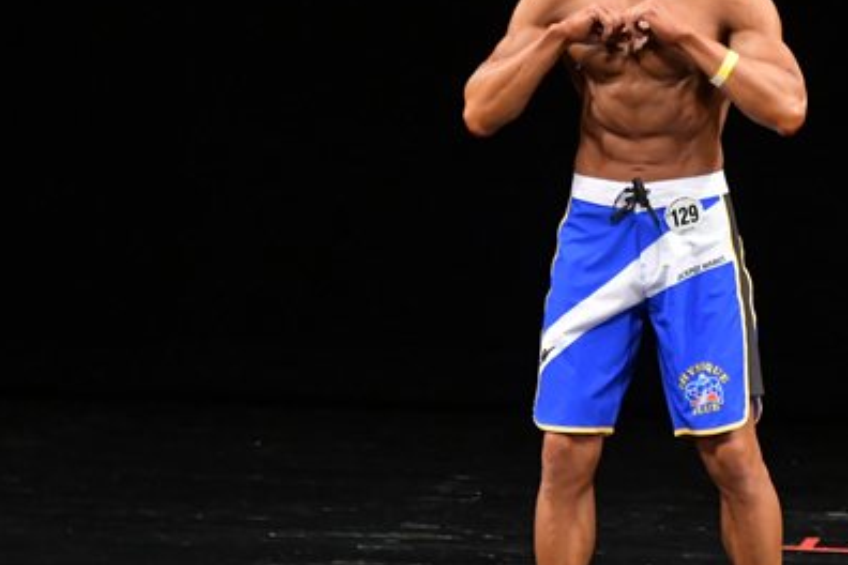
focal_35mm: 528
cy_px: 216
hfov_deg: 3.9
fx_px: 12436
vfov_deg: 2.6
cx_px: 716
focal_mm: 180
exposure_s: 1/400
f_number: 5.6
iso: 3200
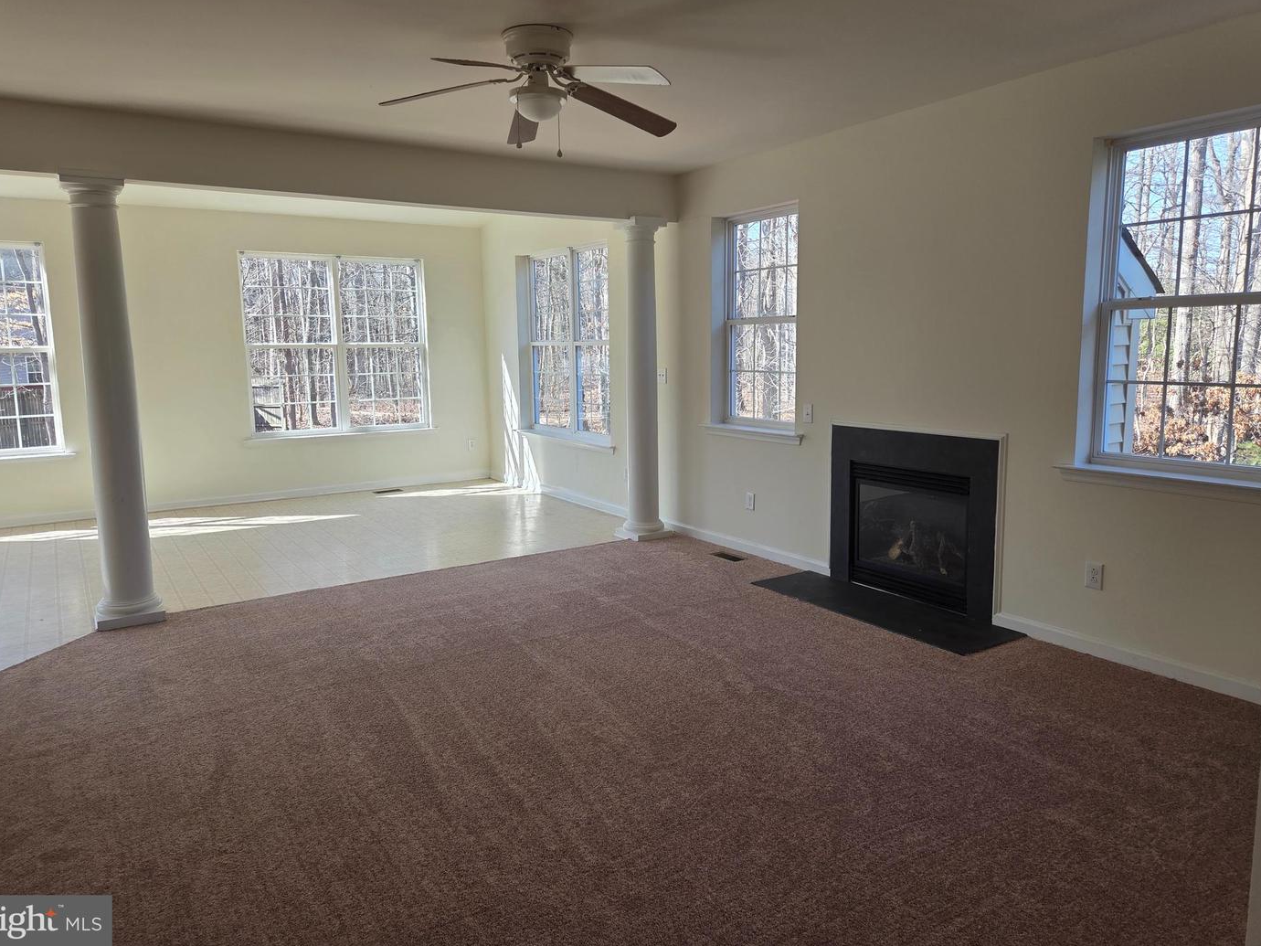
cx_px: 609
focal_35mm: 24
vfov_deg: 56.8
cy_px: 454
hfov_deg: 71.6
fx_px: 874
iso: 50
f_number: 1.8
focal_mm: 5.4
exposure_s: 1/359
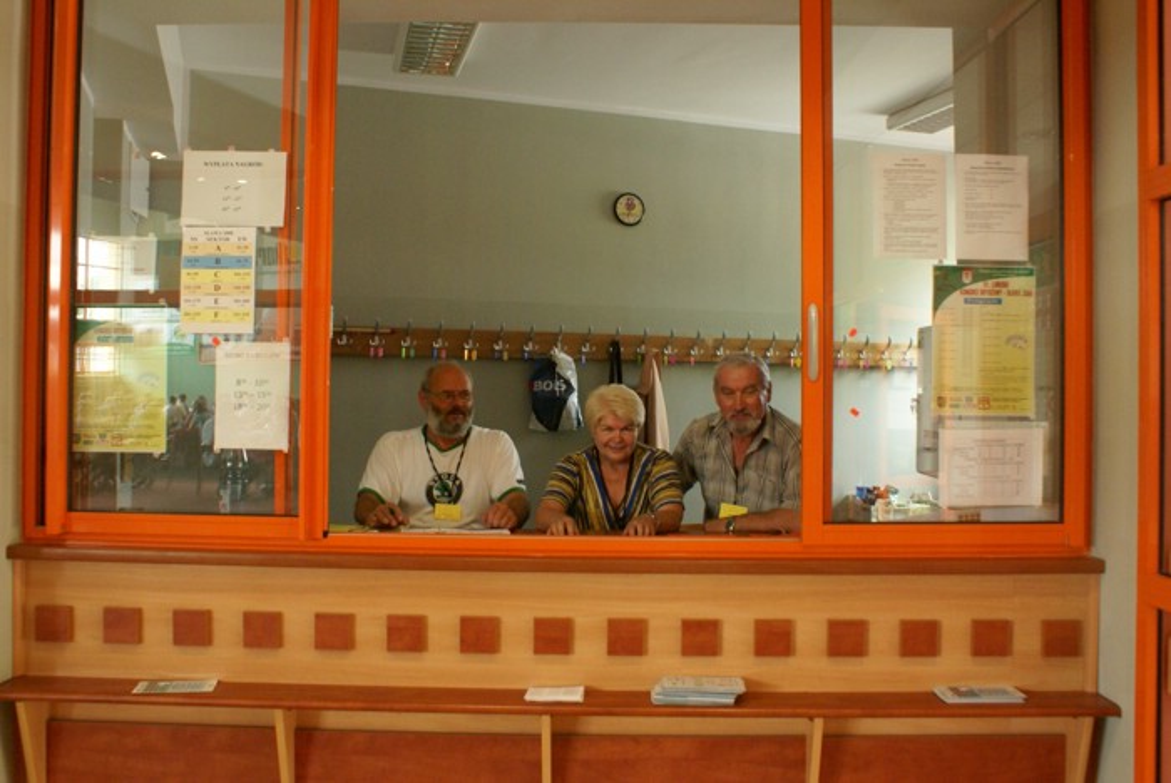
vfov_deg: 43.7
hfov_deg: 61.9
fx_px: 977
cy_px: 392
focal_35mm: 30
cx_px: 586
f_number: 5.6
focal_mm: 20
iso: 800
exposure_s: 1/40
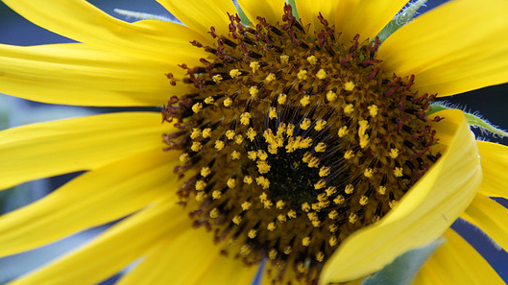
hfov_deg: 7.0
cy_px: 140
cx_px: 260
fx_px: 4174
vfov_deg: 3.9
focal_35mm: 310
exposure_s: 1/320
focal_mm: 180
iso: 640
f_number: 6.3
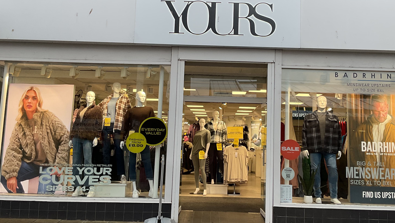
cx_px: 217
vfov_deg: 27.0
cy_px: 77
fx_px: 461
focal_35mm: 44
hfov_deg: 46.3
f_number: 1.8
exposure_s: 1/120
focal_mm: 3
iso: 25
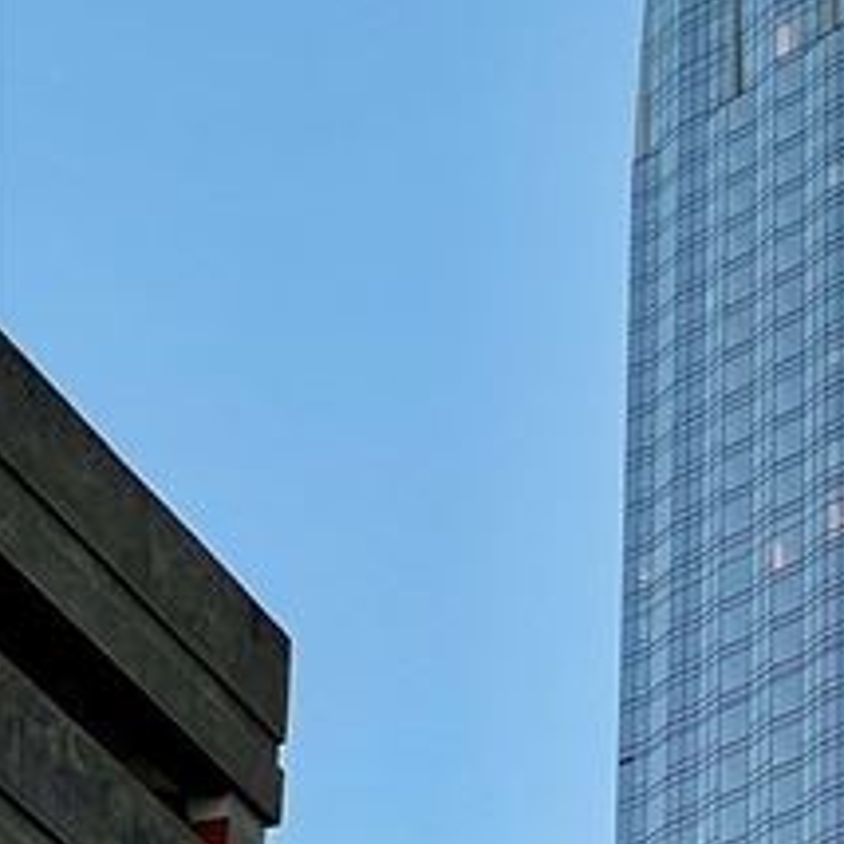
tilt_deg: +26.6
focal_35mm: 165
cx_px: 1124
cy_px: 1037
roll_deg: +1.9
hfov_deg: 10.4
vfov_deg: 10.4
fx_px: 4551
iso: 50
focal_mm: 6
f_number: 2
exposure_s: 1/120
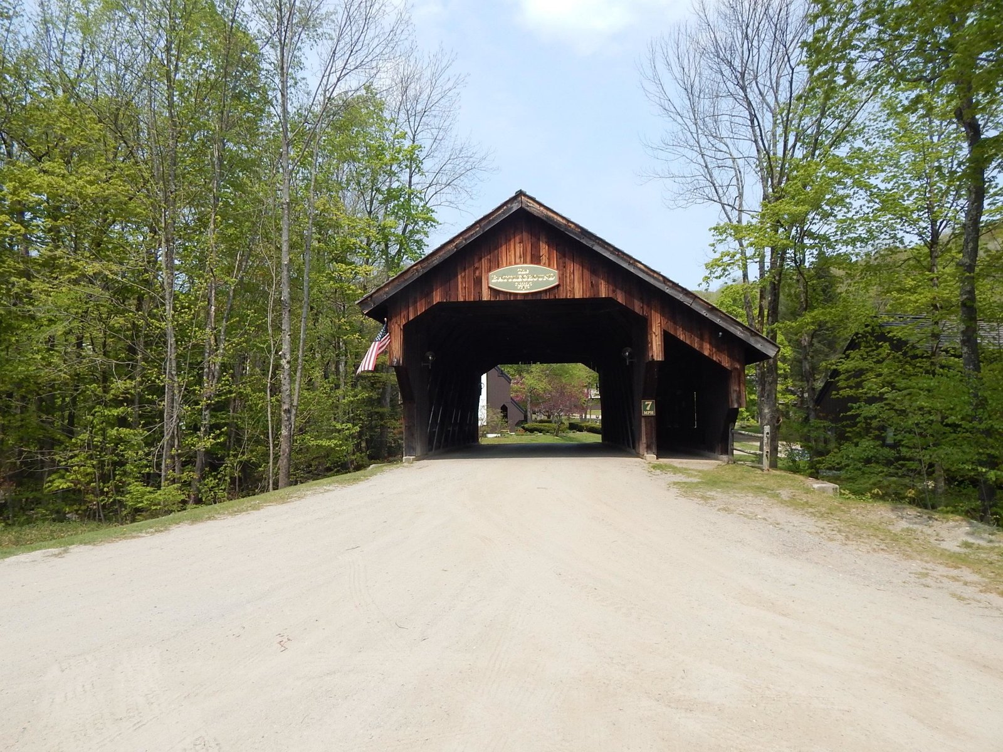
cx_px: 502
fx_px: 637
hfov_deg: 76.4
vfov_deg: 61.1
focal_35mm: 22
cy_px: 376
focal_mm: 4
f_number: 6
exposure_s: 1/1250
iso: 125
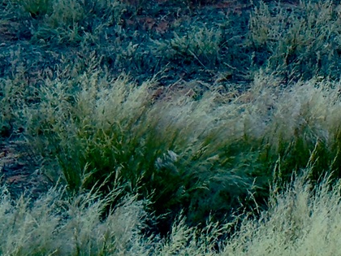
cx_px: 823
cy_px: -326
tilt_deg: -1.9
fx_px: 2305
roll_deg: -0.4
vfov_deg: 6.1
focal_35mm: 234
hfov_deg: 7.8
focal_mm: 6.76
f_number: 1.78
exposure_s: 1/202
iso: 50
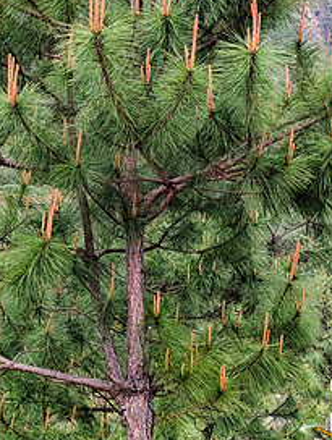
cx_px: 156
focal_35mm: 81
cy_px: 134
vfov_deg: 23.9
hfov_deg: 18.3
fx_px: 1033
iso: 145
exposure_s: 1/100
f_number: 1.68
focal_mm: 6.9
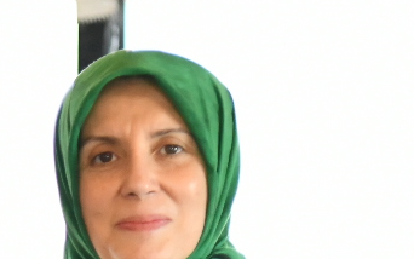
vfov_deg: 5.2
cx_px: -232
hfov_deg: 8.2
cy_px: 464
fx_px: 2833
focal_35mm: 251
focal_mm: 52
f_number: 2.8
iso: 4000
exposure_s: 1/400
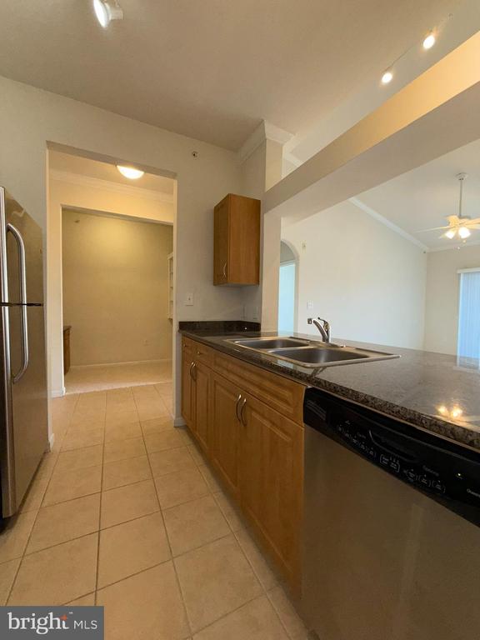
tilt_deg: -2.2
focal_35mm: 14
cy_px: 320
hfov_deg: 85.7
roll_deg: -0.6
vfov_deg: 102.1
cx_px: 240
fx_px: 259
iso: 100
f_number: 2.2
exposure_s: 1/120
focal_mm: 2.22
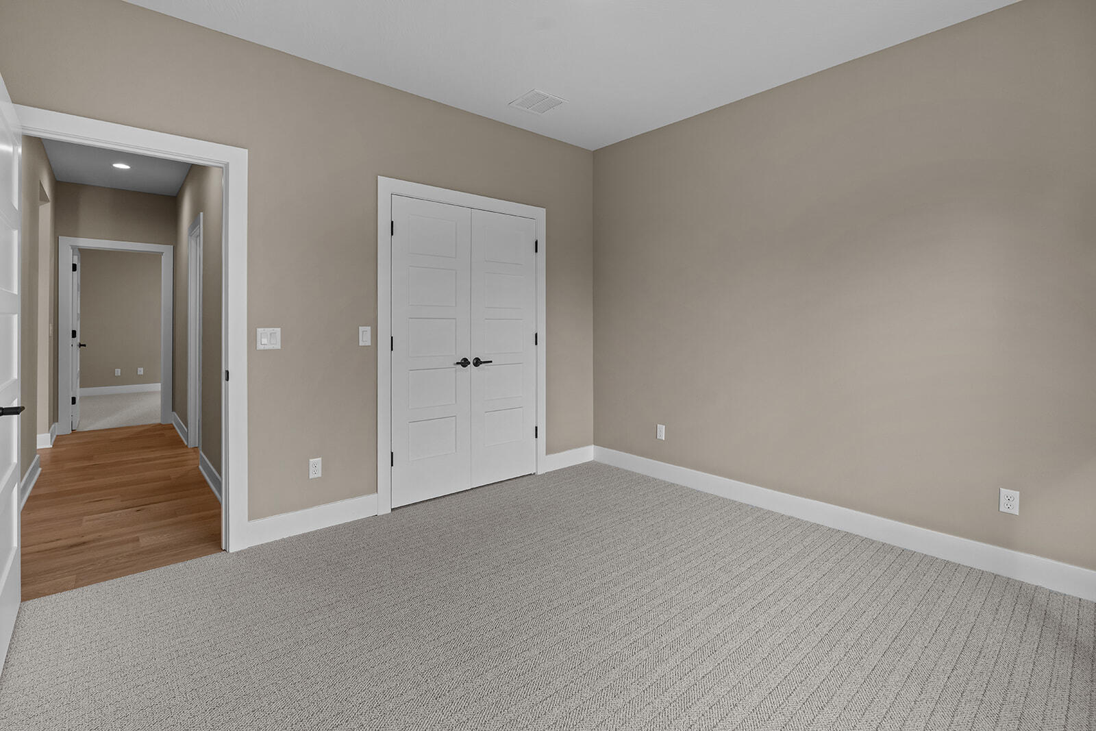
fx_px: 487
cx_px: 548
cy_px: 366
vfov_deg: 73.8
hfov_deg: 96.7
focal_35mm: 16
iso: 800
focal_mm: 16
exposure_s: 1/30
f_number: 6.3
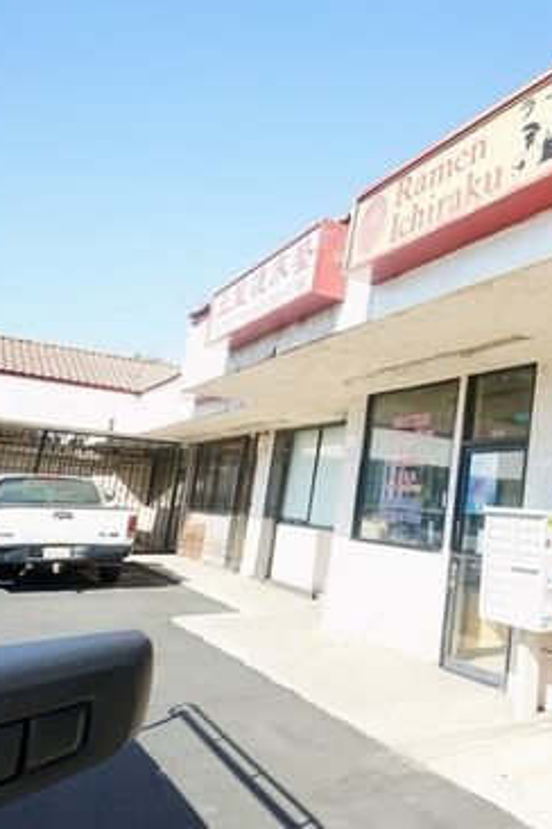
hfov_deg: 34.8
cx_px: 692
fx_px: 644
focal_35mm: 28
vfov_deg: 65.5
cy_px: 407
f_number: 6.3
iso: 100
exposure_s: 1/80
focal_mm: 16
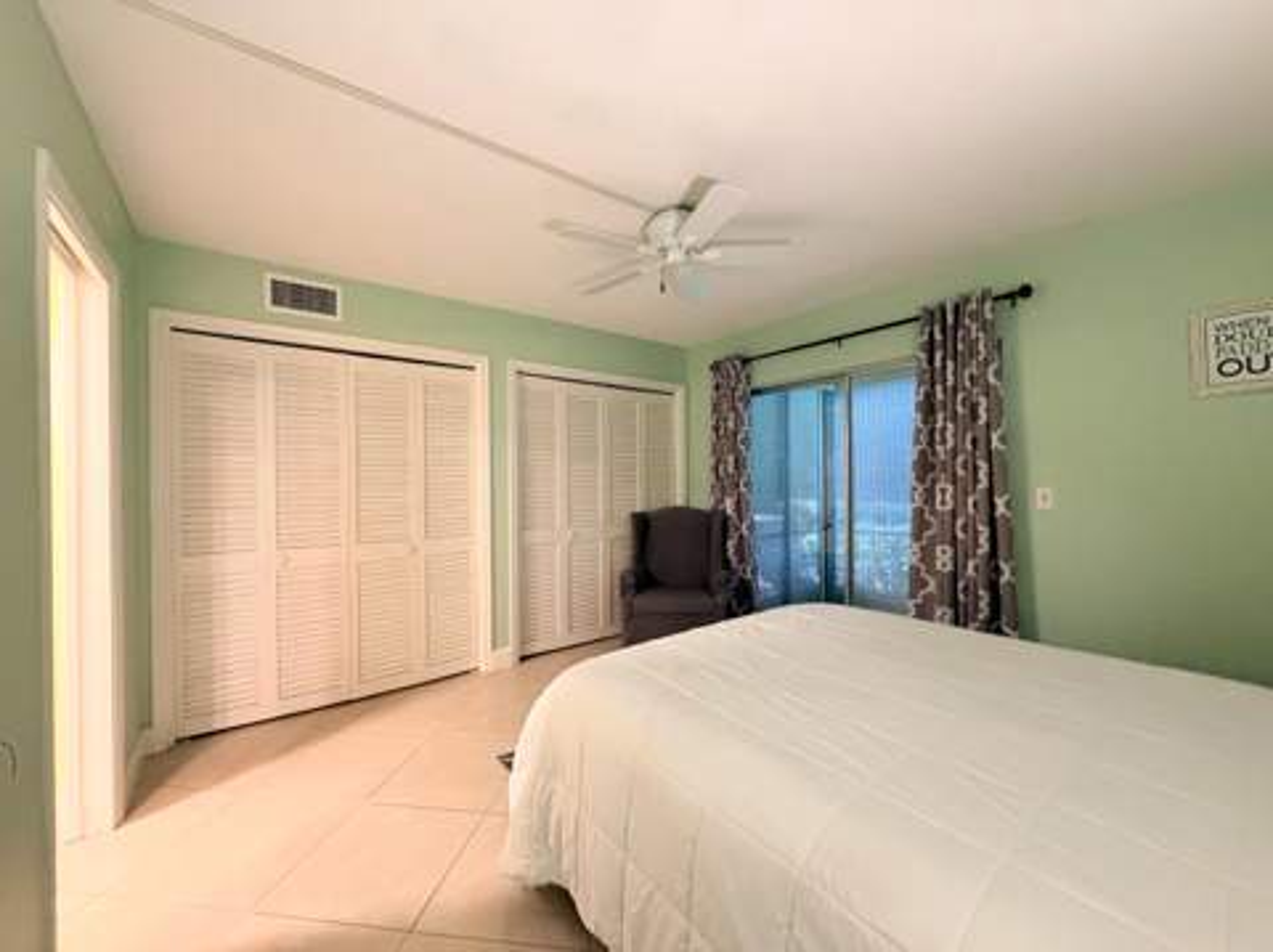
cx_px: 636
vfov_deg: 85.6
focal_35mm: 14
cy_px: 476
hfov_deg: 102.1
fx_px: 514
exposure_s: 1/60
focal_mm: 2.22
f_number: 2.2
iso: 800
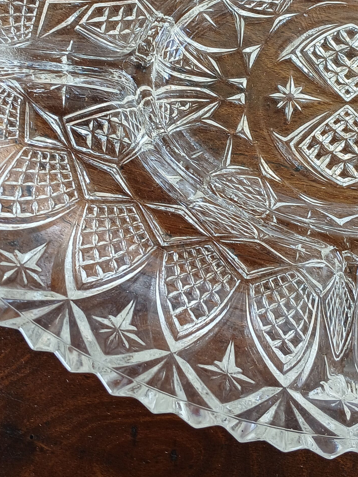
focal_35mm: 56
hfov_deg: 26.1
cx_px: 215
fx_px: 772
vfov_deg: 33.2
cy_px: 86
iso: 32
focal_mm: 3.98
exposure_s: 1/50
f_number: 1.8
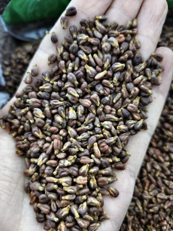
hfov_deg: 58.9
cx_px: 86
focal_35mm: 23
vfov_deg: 73.9
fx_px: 153
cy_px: 116
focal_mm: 5.56
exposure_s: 1/14.3
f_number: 1.88
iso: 4455
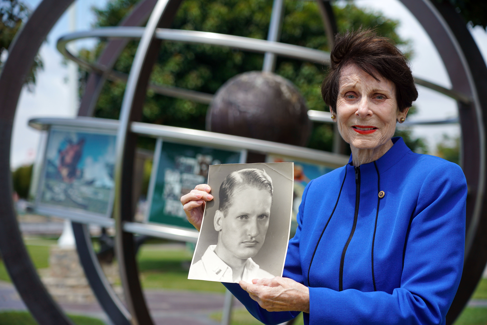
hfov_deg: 29.7
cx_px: 244
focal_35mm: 68
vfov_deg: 20.0
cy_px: 162
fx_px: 920
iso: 160
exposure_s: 1/1600
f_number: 4
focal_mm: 68
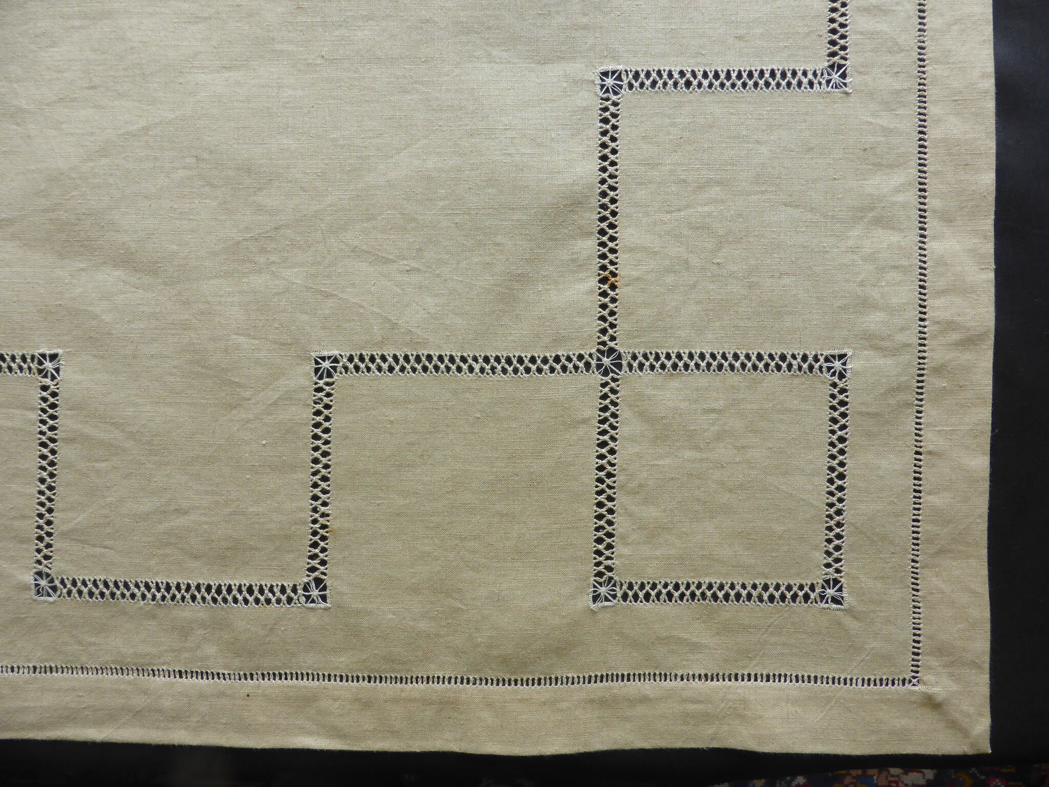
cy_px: 394
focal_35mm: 24
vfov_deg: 56.8
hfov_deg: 71.6
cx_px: 524
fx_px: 727
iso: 100
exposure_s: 1/60
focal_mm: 4.3
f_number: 4.5
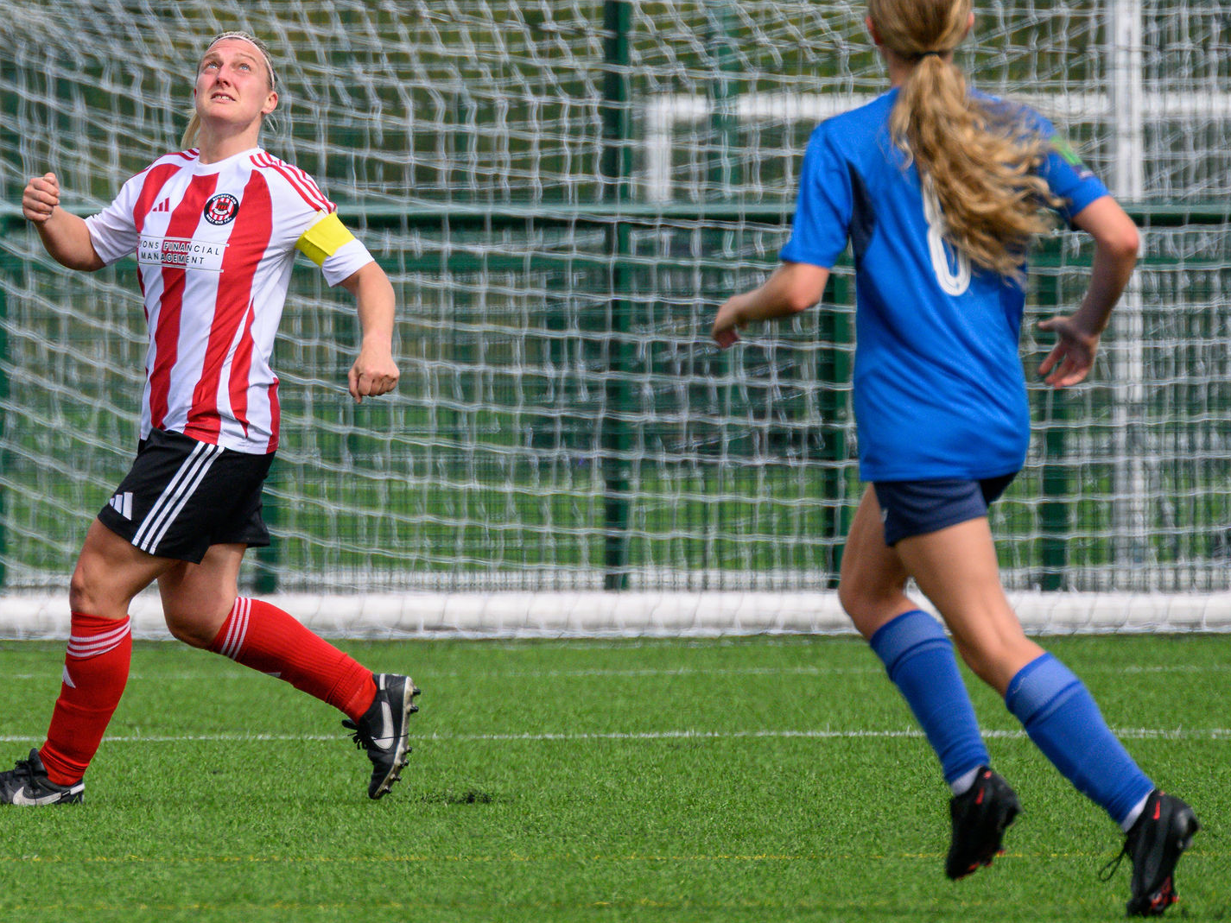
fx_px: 35920
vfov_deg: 1.5
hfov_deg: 2.0
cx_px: 207
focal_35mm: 1010
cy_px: 117
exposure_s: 1/1600
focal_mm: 400
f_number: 5.6
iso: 500
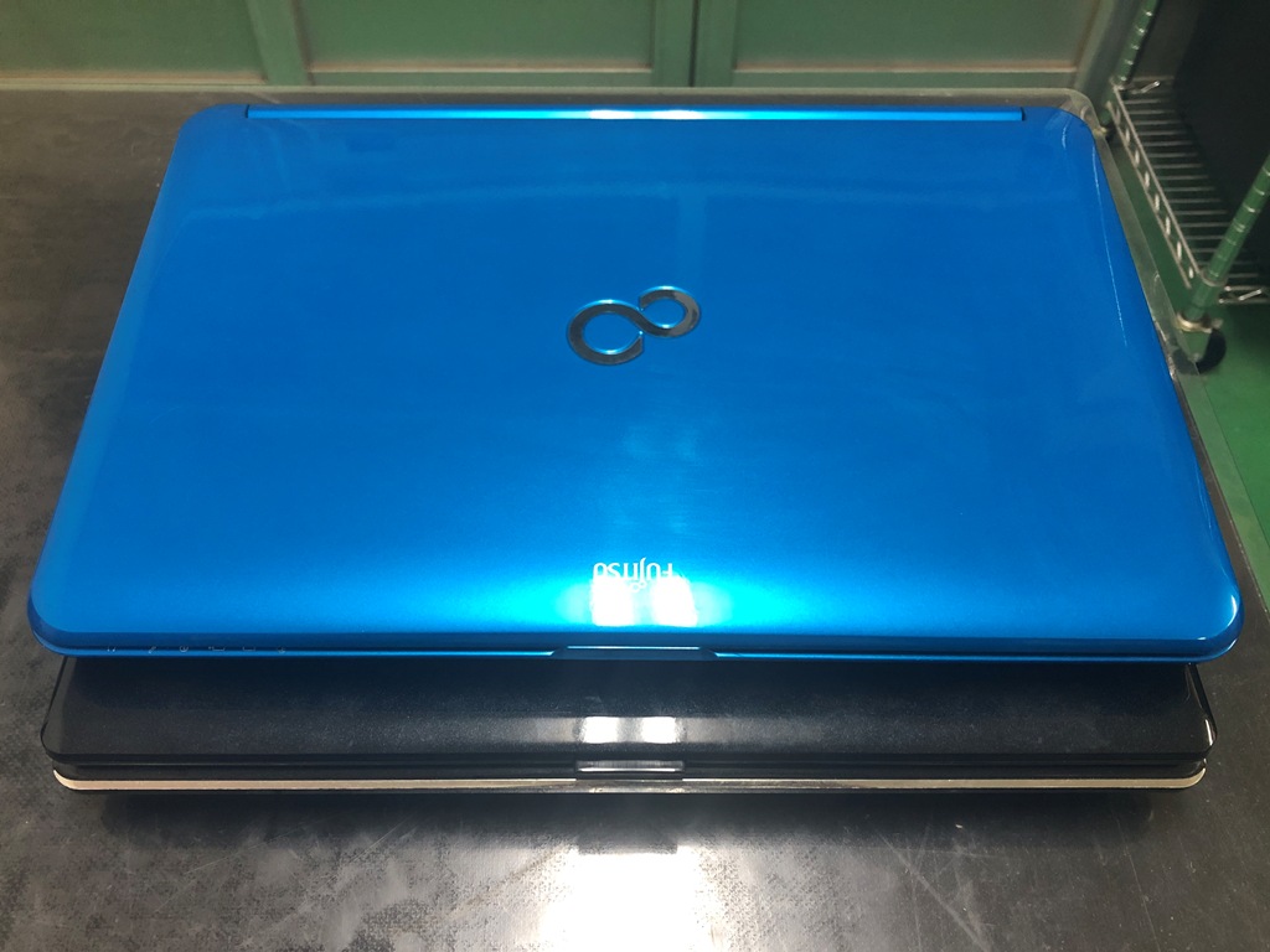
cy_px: 476
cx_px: 635
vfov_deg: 49.7
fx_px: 1027
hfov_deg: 63.4
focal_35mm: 28
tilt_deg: -54.8
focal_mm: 3.99
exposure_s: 1/17
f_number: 1.8
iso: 64
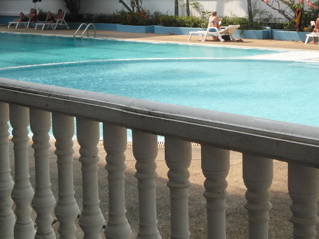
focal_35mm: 74
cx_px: 167
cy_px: 24
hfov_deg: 26.3
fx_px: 682
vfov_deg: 19.5
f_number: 4.9
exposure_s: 1/250
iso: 100
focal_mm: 6.5
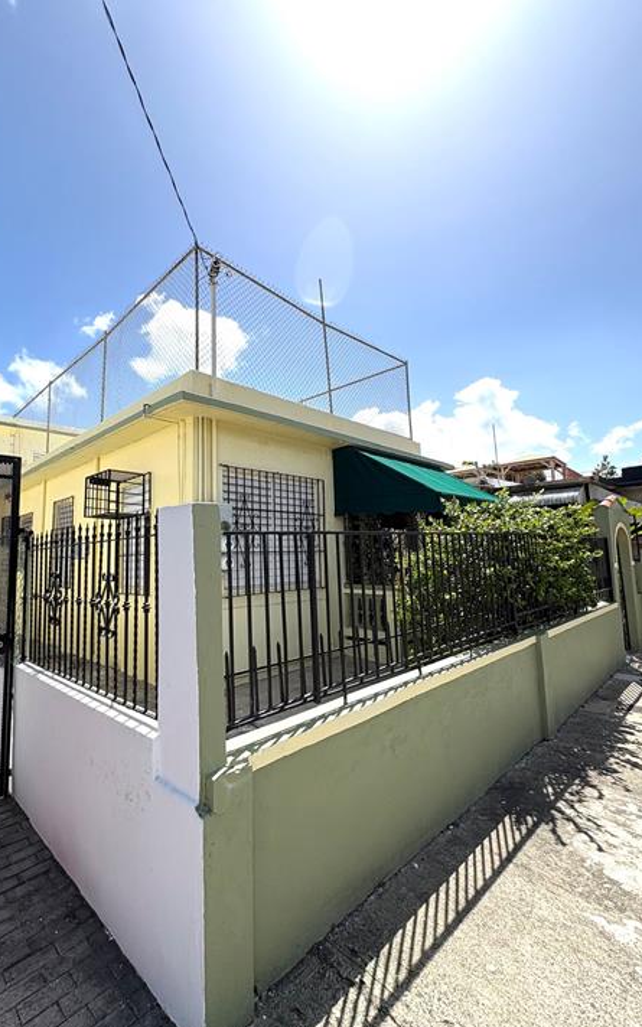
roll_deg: +2.1
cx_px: 280
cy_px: 506
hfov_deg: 71.0
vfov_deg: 97.8
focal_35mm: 16
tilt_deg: +7.6
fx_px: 448
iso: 50
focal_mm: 2.22
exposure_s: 1/2415
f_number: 2.2
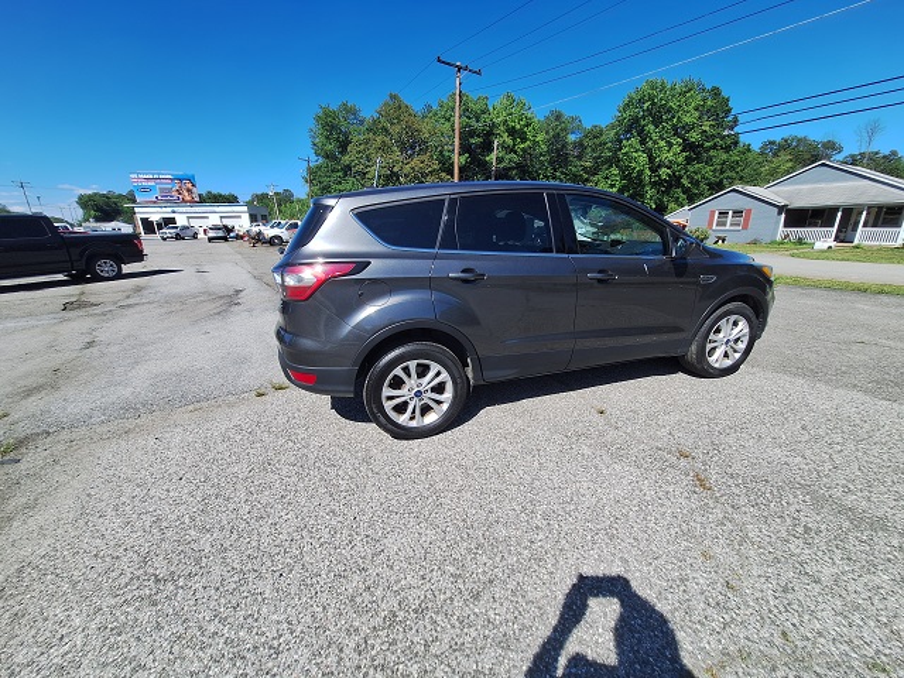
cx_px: 452
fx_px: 339
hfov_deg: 106.2
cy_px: 339
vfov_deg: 89.9
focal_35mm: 13
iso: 40
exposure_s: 1/1093
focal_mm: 1.74
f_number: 2.2
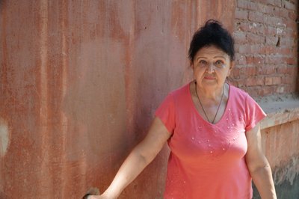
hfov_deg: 49.6
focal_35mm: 39
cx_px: 150
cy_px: 100
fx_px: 324
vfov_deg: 34.2
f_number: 4
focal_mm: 26
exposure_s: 1/2000
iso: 1250
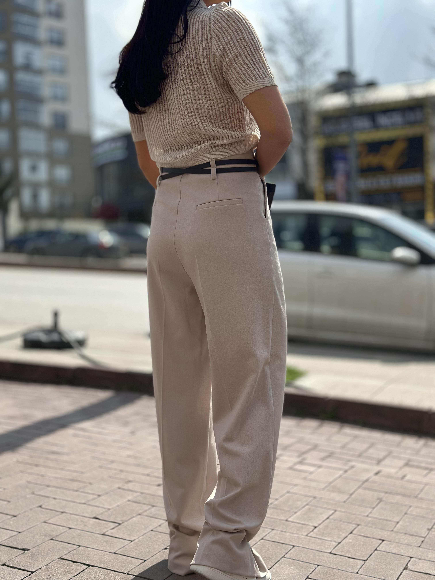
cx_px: 218
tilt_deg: -1.4
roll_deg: +2.6
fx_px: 804
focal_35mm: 48
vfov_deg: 39.7
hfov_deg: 30.3
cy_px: 290
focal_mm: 6.86
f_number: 1.78
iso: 100
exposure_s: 1/7092
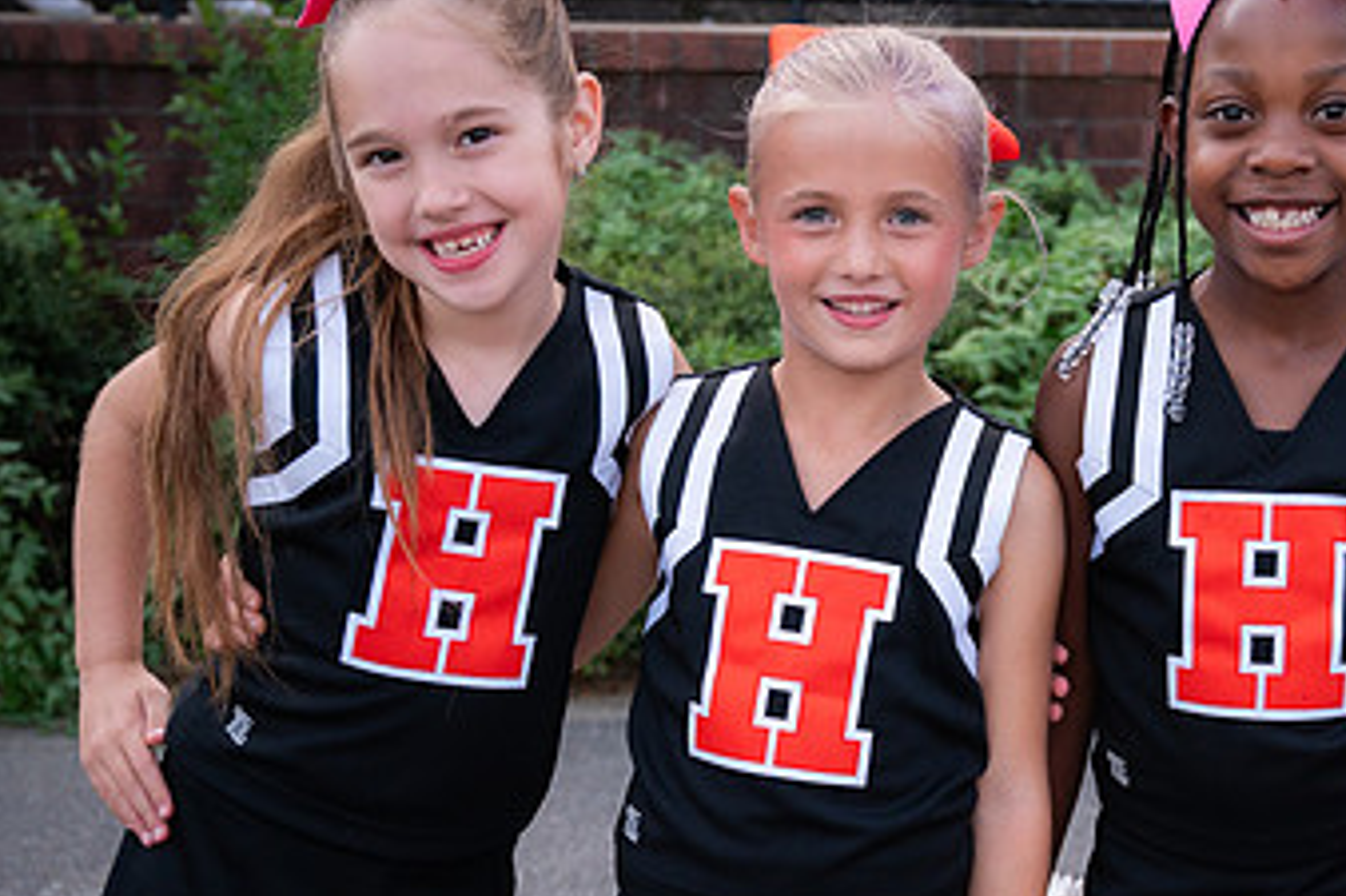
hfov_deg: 32.8
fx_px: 2242
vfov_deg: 22.6
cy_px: 542
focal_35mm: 60
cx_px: 992
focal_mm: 35
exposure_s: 1/640
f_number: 4
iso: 640
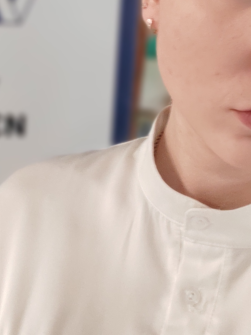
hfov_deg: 28.4
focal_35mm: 51
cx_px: 83
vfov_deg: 37.1
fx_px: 493
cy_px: 111
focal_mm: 2.87
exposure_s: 1/25
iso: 1256
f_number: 2.2
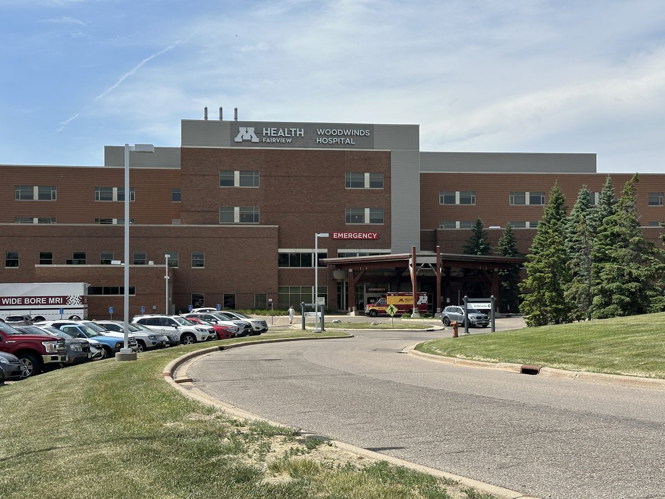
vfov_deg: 30.3
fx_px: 922
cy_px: 250
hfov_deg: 39.7
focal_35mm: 48
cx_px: 332
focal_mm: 6.86
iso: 64
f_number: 1.78
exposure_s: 1/5556
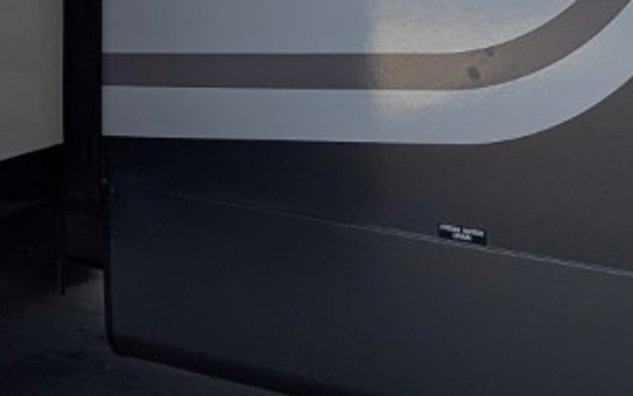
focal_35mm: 117
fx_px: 2018
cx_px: -109
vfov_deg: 10.5
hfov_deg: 17.1
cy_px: -308
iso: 46
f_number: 1.85
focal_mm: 6.81
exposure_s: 1/1002
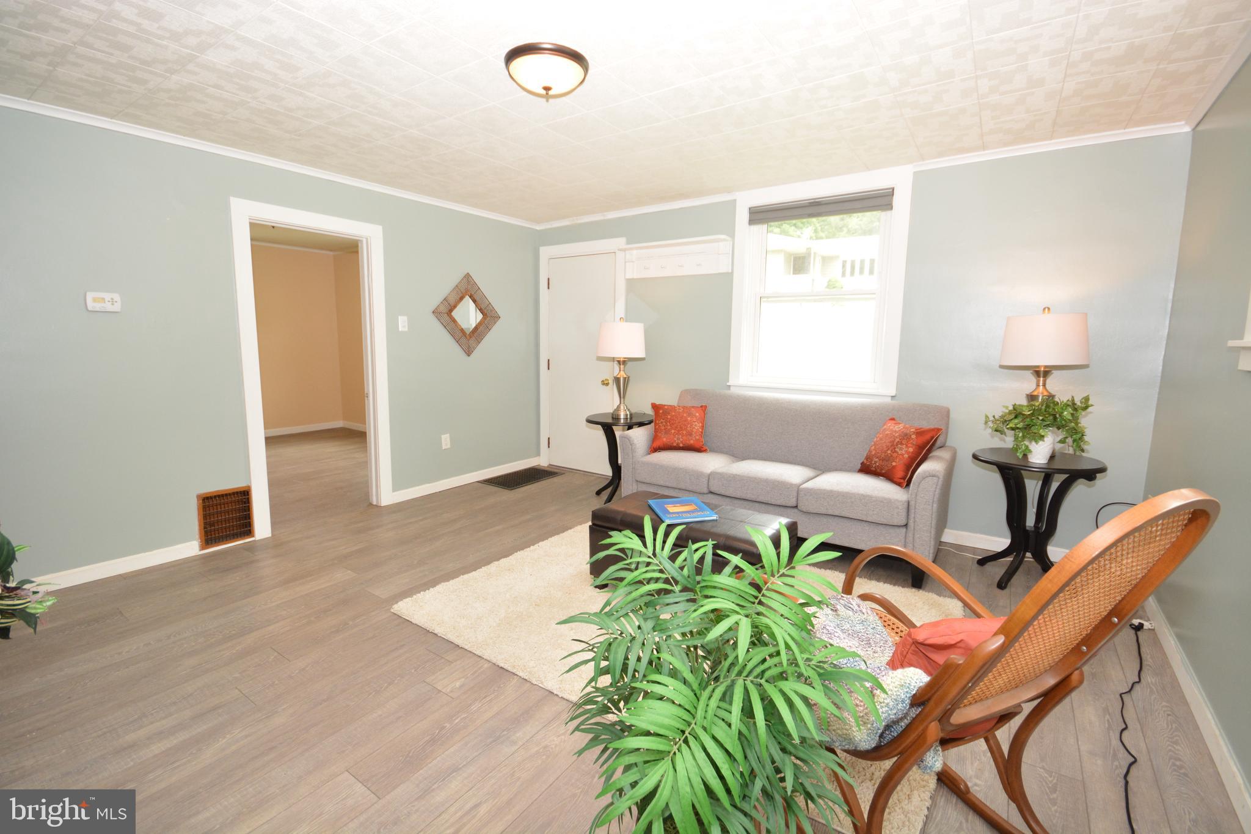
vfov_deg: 77.3
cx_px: 626
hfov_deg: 100.4
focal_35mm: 15
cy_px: 417
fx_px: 521
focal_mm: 10
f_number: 7.1
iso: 1000
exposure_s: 1/100
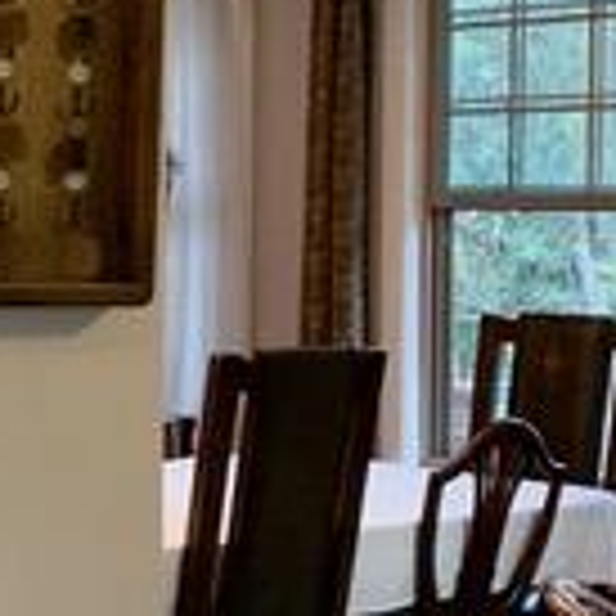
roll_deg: +0.2
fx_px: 2154
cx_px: -387
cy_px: 256
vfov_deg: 16.3
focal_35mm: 107
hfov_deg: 14.8
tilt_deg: -1.8
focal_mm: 4.25
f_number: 1.8
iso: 400
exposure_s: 1/60
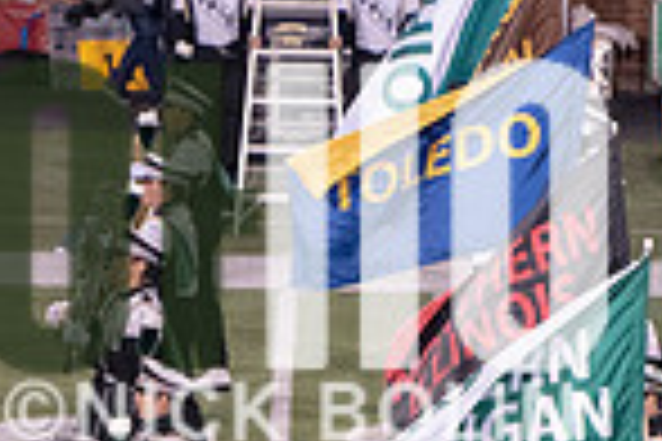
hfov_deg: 2.6
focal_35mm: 790
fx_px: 14526
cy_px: 277
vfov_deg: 1.7
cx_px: 288
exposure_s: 1/1250
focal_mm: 200
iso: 5000
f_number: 3.2
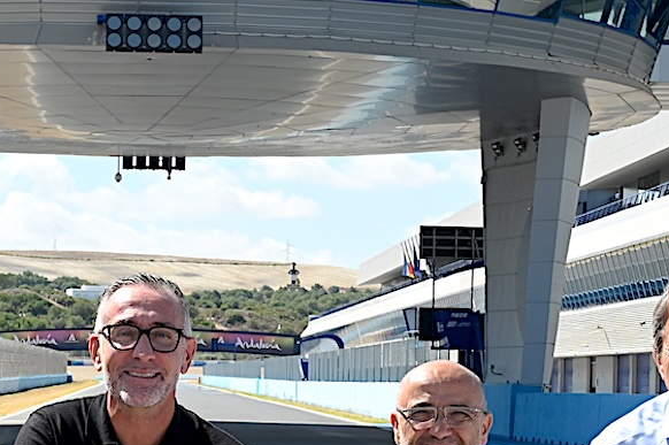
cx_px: 186
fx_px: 2432
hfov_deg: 15.6
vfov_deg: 10.4
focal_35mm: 131
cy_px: 433
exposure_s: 1/250
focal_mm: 44
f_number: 13
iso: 400
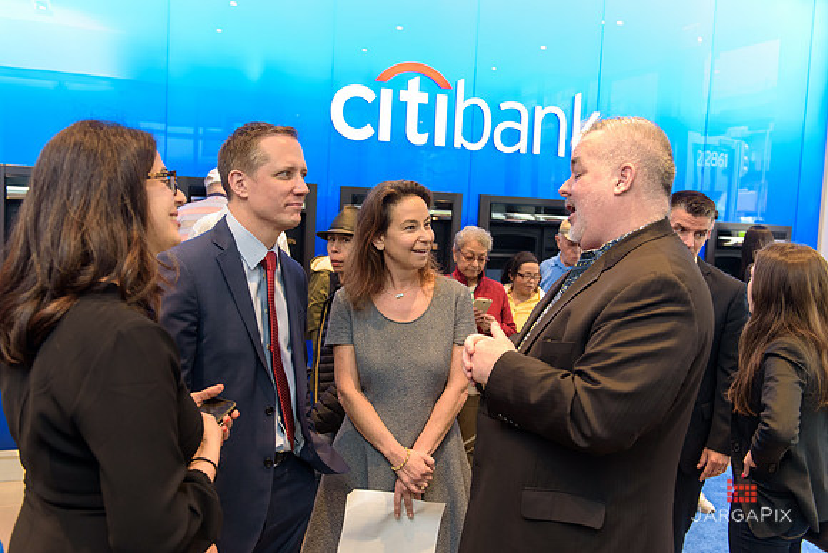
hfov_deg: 55.8
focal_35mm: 34
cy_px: 276
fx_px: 782
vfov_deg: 38.9
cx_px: 414
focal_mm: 34
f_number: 3.2
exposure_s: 1/125
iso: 1600
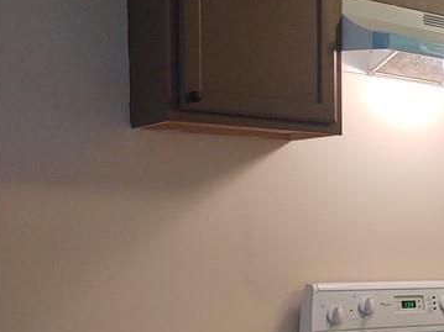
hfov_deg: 22.0
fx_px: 987
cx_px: 625
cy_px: 300
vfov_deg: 18.8
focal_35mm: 77
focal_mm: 4.75
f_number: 1.7
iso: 145
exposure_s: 1/60
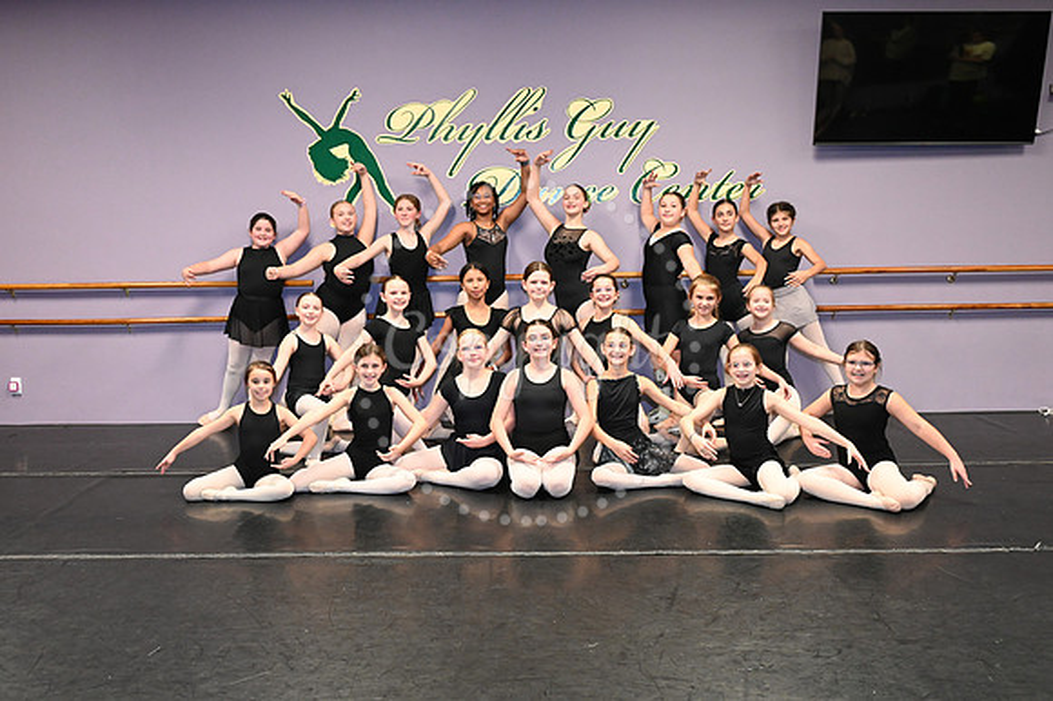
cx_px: 526
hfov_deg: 54.5
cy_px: 350
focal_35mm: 35
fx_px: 1023
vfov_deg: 37.8
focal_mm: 35
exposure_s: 1/80
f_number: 6.3
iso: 5000
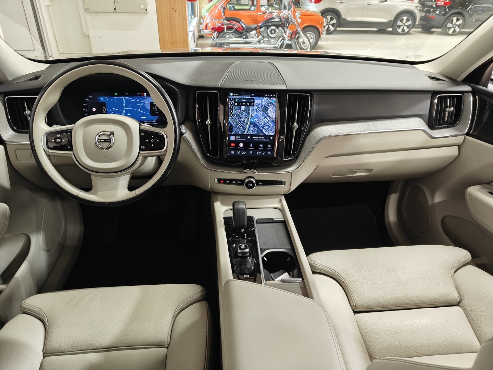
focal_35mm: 24
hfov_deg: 71.6
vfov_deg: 56.8
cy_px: 185
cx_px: 246
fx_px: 342
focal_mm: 5.59
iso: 160
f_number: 1.8
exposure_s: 1/50
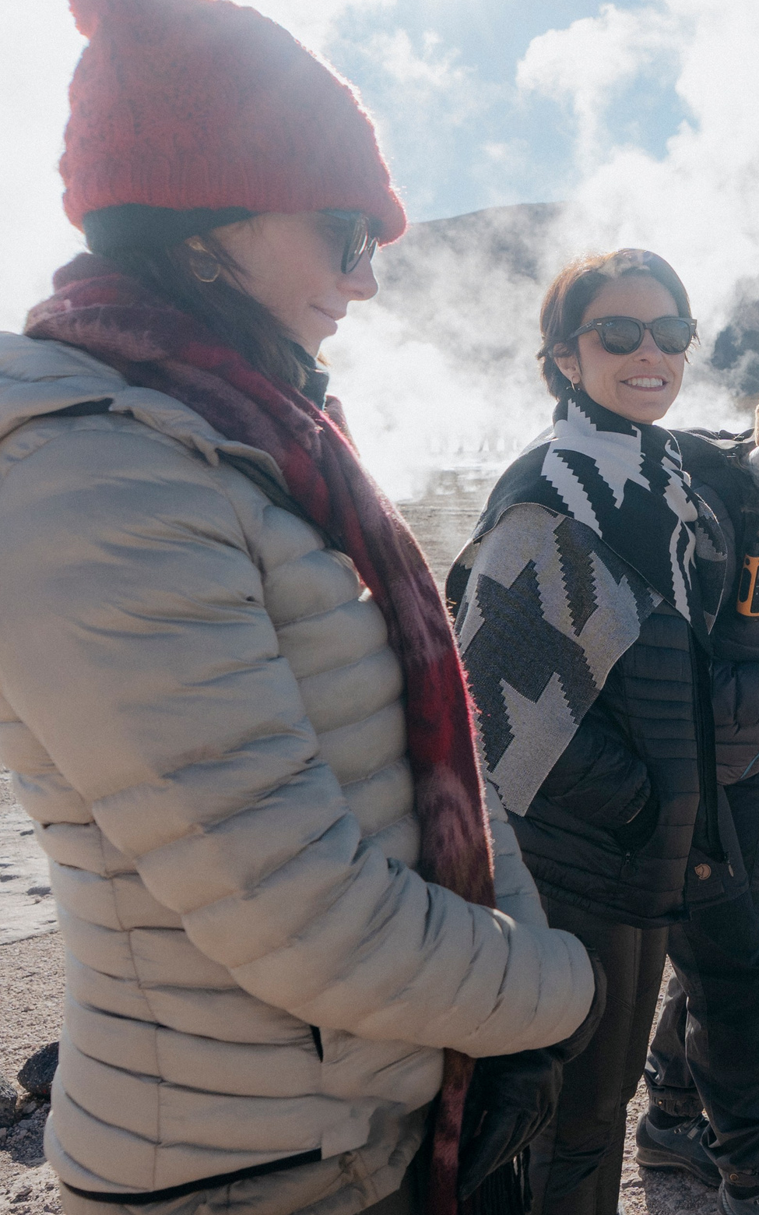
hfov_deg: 27.7
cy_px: 553
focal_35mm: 41
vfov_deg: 48.2
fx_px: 1357
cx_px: 891
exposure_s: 1/500
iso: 200
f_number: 5
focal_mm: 16
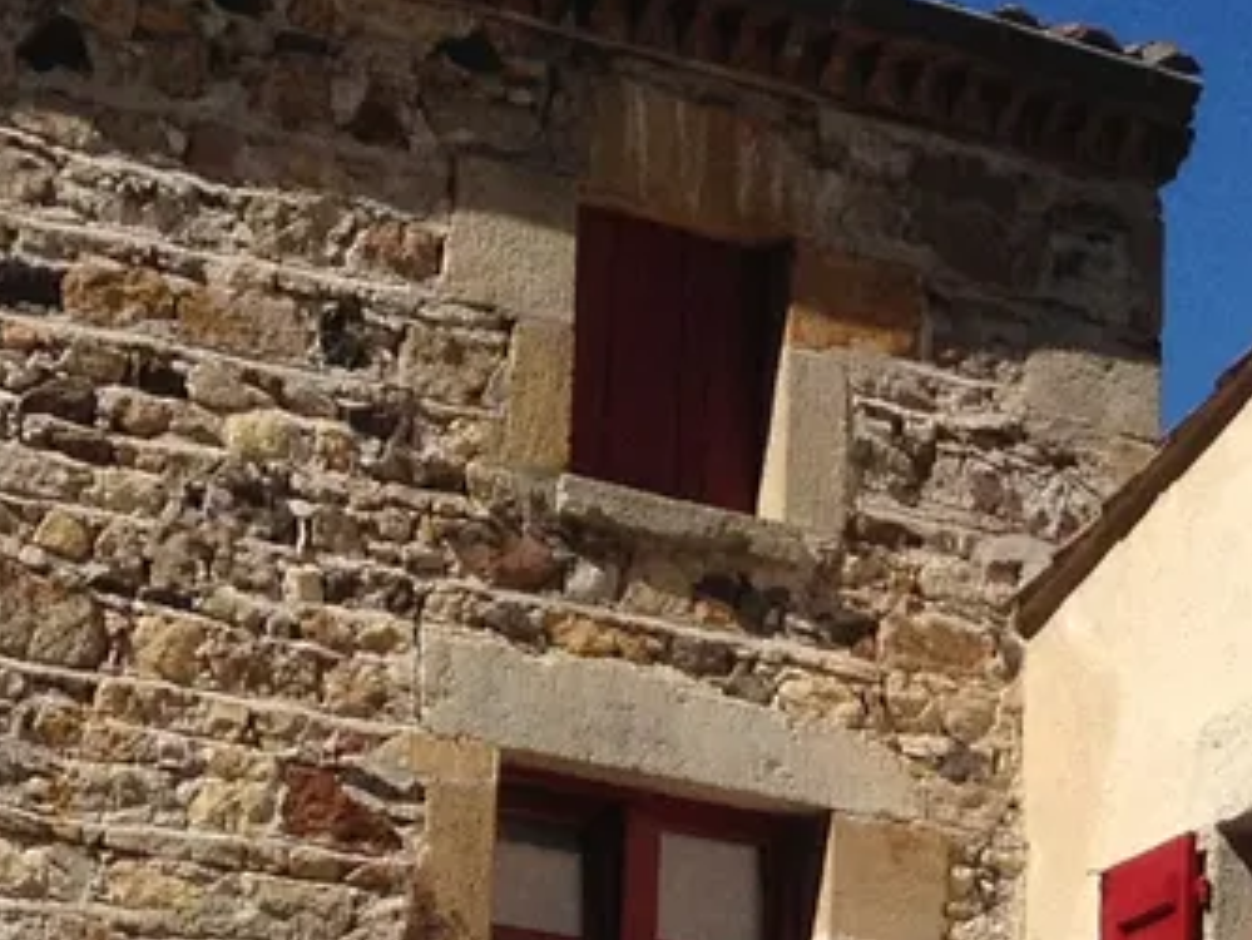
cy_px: 1260
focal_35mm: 168
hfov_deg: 11.2
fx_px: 6078
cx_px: 1959
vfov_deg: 8.7
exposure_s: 1/2513
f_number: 2.4
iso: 50
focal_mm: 4.28
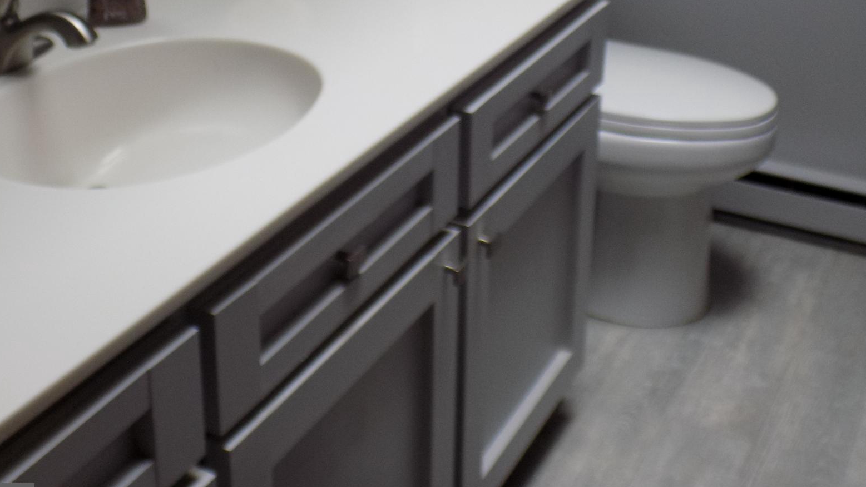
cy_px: 102
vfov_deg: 22.4
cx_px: 465
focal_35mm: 53
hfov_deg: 39.1
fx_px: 1217
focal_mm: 6.6
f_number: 3.5
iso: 125
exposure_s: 1/30
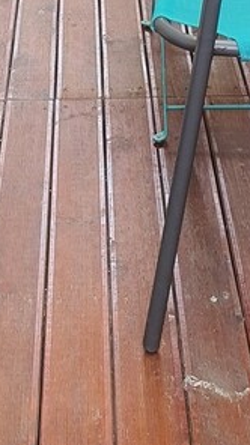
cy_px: -302
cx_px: 65
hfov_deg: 12.3
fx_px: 1158
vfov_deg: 18.2
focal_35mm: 98
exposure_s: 1/153
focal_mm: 4.3
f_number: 2.4
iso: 50
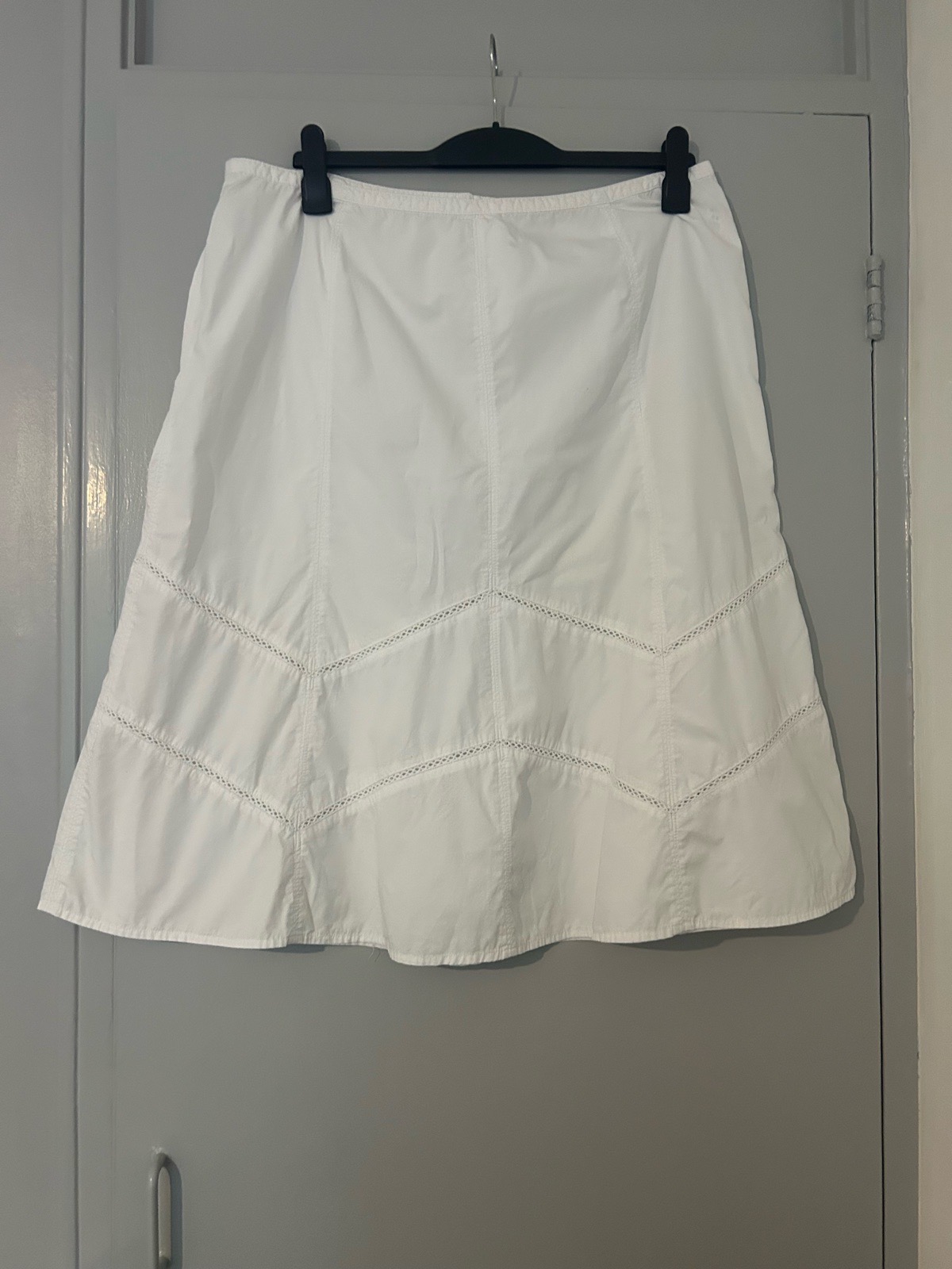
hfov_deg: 53.1
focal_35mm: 26
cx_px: 476
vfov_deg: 67.3
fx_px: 953
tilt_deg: +2.1
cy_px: 634
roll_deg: +0.9
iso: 500
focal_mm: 5.7
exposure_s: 1/60
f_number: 1.5
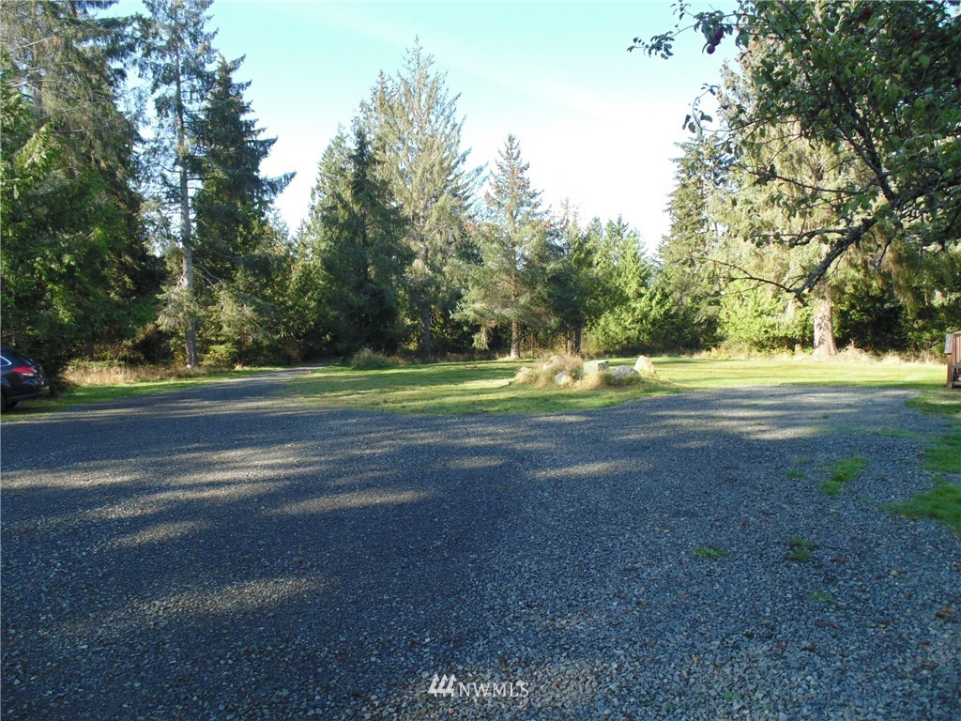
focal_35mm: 22
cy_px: 360
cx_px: 480
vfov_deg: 61.1
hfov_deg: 76.4
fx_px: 611
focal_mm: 4
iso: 80
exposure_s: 1/200
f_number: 3.1
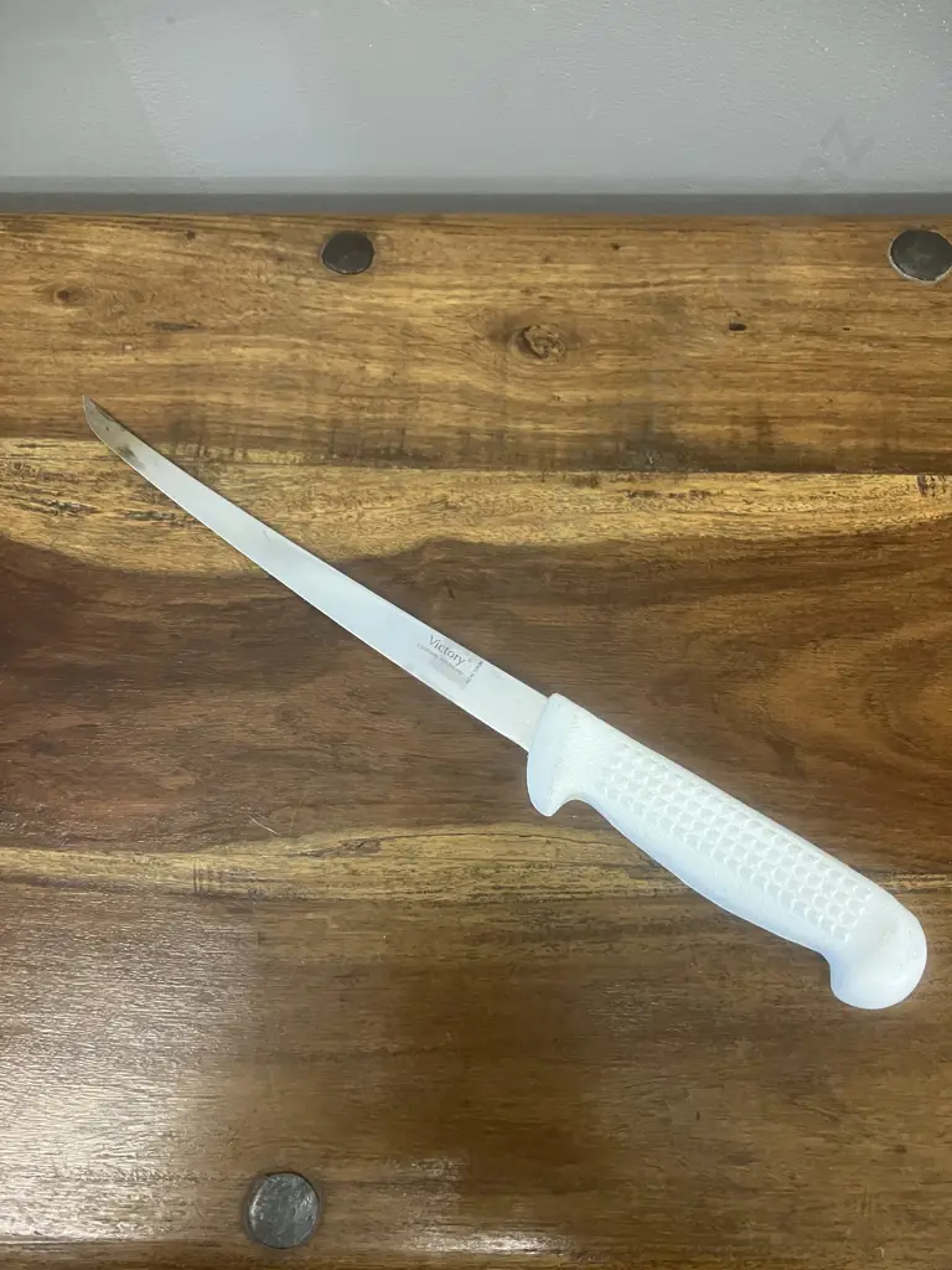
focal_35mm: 28
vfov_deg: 63.4
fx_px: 1027
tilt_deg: -71.3
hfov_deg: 49.7
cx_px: 476
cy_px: 635
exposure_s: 1/33
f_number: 1.8
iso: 250
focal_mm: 3.99
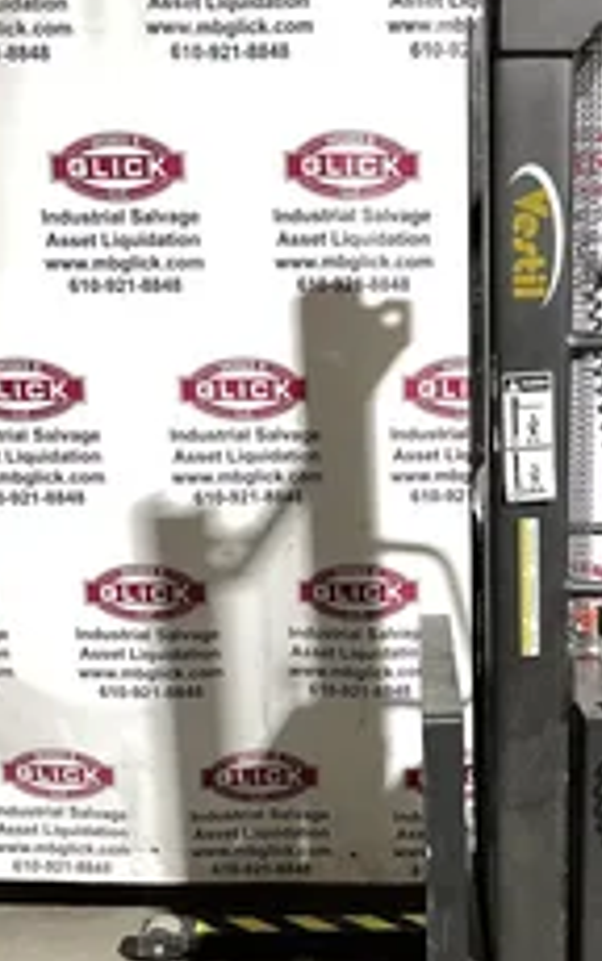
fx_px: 1258
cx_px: 397
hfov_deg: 26.8
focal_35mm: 48
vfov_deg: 40.8
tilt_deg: -14.6
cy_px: 702
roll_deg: +1.3
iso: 500
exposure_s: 1/40
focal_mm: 4.2
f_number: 1.6
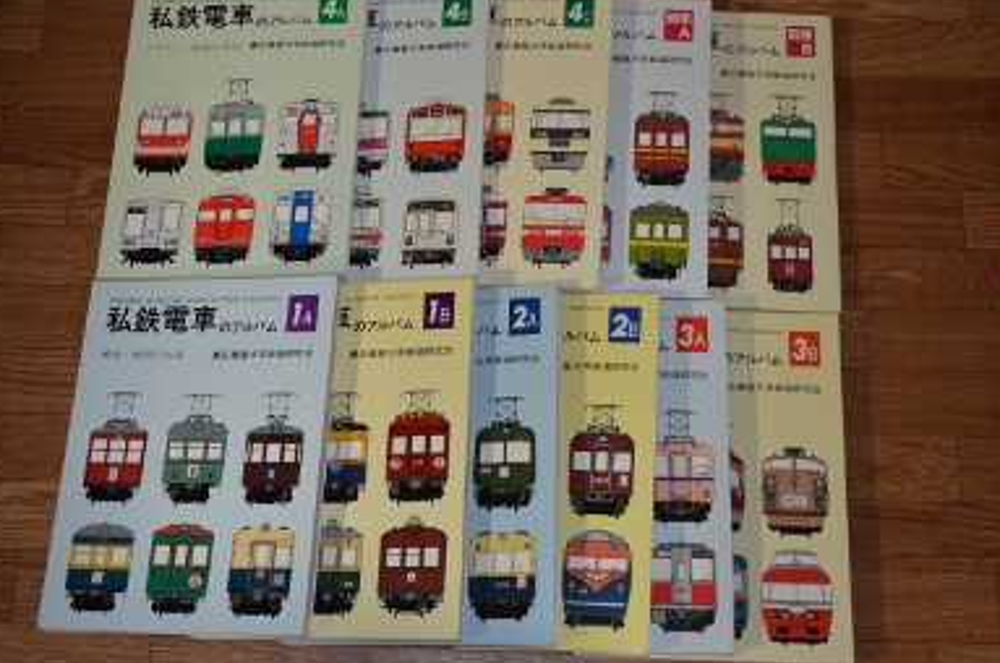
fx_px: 1346
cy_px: 322
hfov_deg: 40.8
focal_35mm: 49
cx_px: 504
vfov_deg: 27.7
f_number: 4
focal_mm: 31
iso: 1600
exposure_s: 1/60
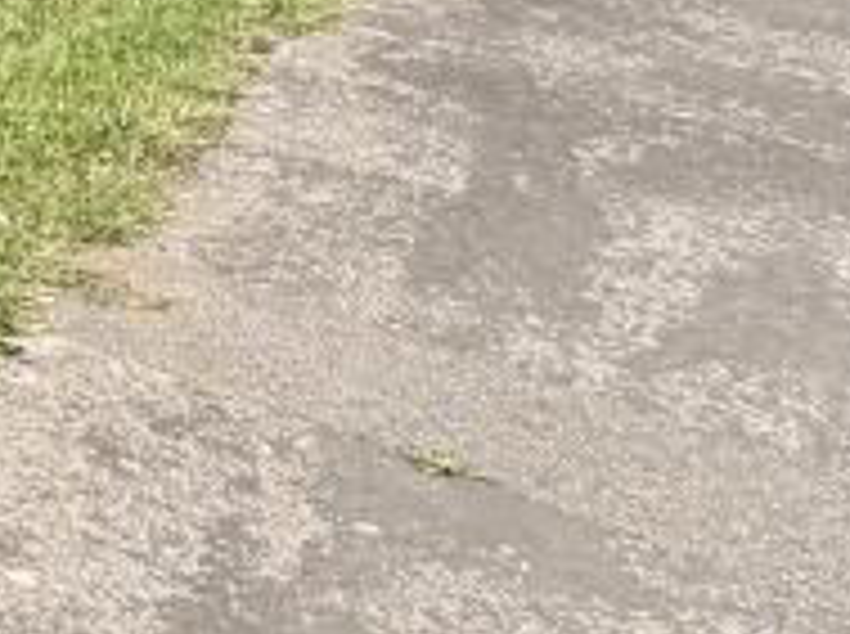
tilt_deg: +2.2
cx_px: -881
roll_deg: +0.8
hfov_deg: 17.6
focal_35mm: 76
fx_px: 1863
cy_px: -755
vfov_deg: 14.6
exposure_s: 1/770
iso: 25
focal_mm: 2.22
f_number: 2.2
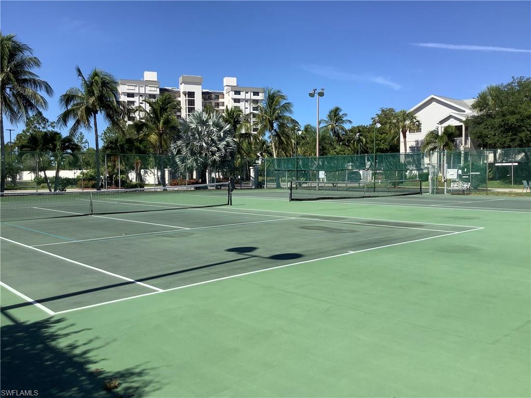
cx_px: 266
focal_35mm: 31
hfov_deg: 58.4
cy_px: 199
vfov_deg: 45.4
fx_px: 476
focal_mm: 3.3
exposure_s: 1/1456
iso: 25
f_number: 2.4
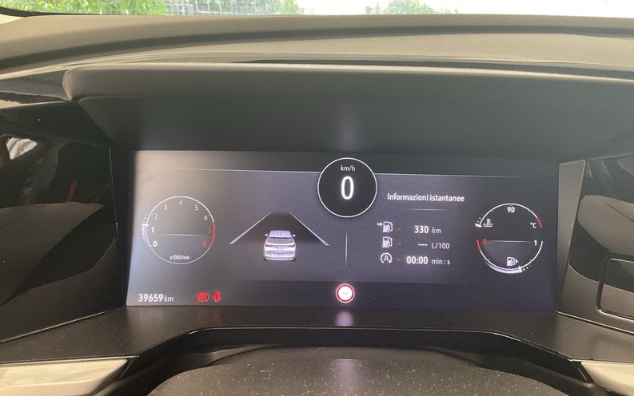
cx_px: 317
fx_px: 536
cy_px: 197
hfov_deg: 61.2
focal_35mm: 31
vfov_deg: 40.6
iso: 80
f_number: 1.8
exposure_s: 1/60
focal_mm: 3
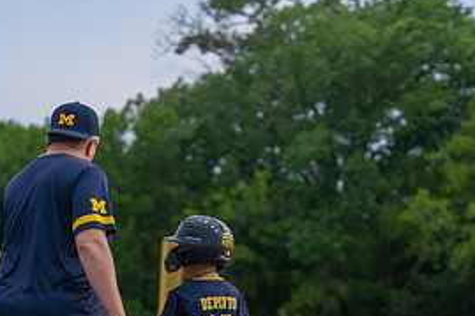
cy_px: 331
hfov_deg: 13.6
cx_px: 182
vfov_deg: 9.0
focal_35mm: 151
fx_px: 1991
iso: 1000
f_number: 2.8
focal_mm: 70
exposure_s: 1/1000
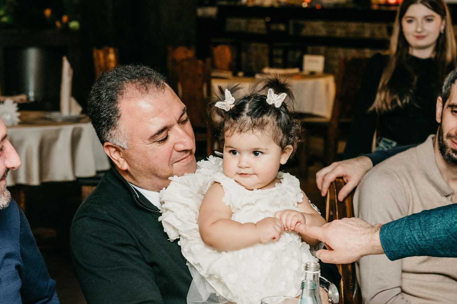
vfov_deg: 15.2
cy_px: 202
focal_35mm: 90
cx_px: 217
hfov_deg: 22.6
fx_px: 1142
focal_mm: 48
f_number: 4
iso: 160
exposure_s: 1/160
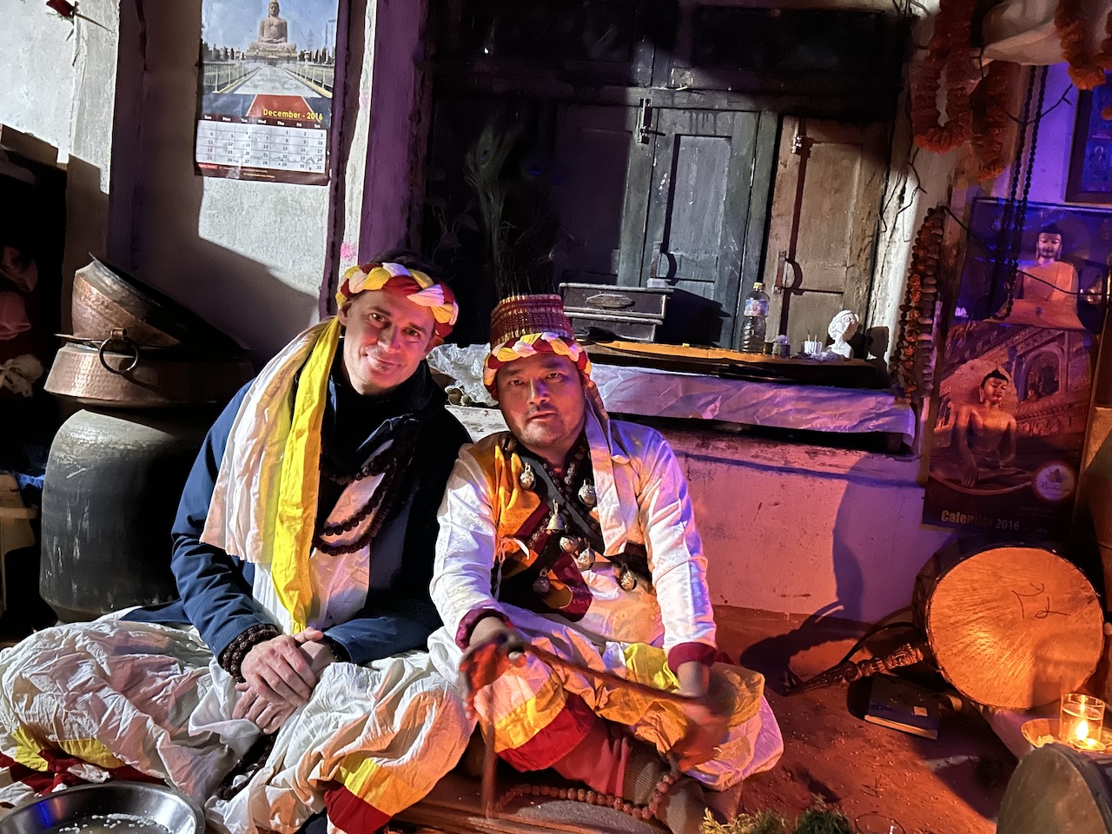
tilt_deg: -5.0
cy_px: 417
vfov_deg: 53.1
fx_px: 835
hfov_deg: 67.3
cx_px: 556
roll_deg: -5.8
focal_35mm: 26
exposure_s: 1/14
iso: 1600
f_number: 1.5
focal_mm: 5.7
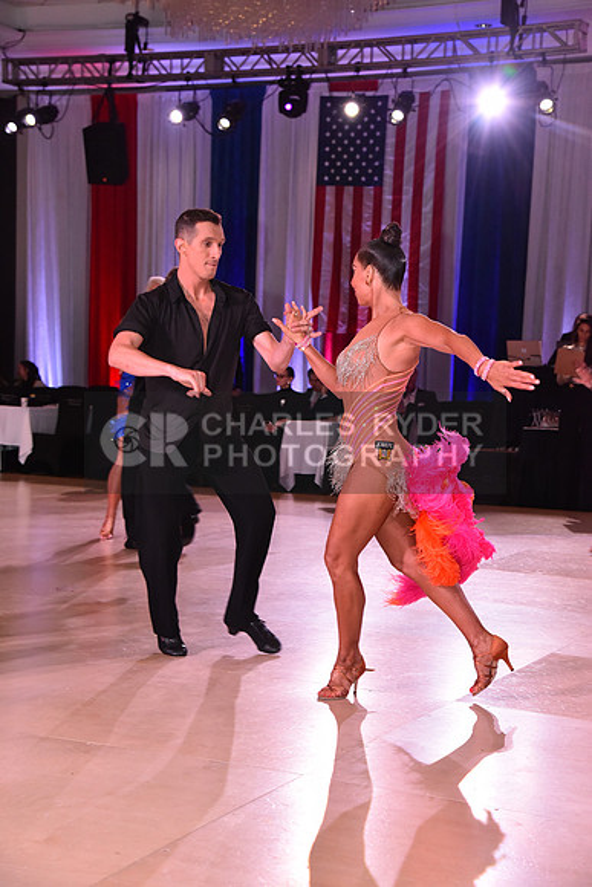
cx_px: 296
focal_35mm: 65
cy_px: 444
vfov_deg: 31.0
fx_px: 1602
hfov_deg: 20.9
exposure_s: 1/320
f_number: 7.1
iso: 2500
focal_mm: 65
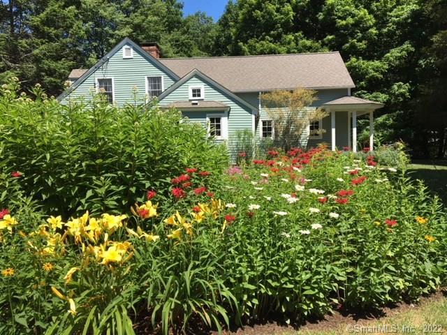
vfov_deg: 48.2
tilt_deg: -0.3
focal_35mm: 29
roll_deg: +1.4
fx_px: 374
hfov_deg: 61.7
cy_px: 168
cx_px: 224
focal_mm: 4.15
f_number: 2.2
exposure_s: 1/1083
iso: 25
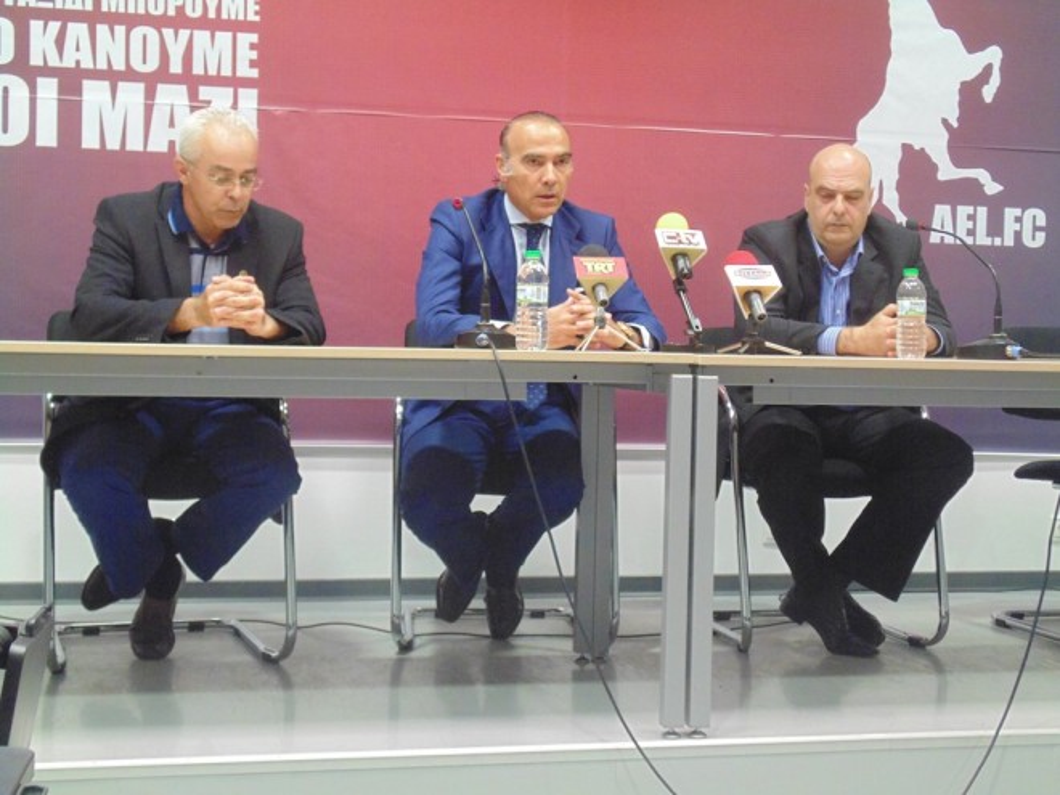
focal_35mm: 53
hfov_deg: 36.2
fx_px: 1623
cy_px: 398
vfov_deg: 27.5
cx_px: 530
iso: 400
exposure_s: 1/25
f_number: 3.9
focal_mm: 9.5
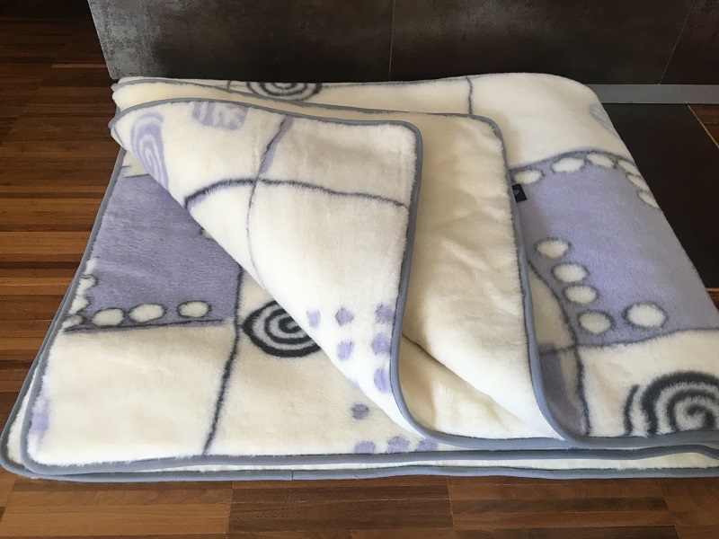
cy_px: 270
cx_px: 360
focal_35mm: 29
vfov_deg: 48.2
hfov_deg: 61.7
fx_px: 602
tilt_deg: -45.0
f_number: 2.2
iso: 50
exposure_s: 1/33
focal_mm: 4.15
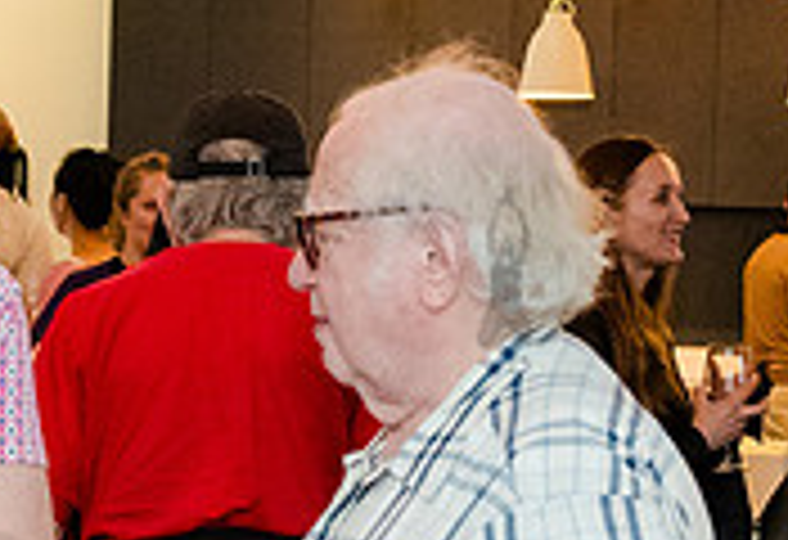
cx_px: 87
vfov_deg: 8.9
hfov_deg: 12.9
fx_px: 3467
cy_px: 458
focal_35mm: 157
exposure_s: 1/160
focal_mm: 36
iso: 6400
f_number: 4.5
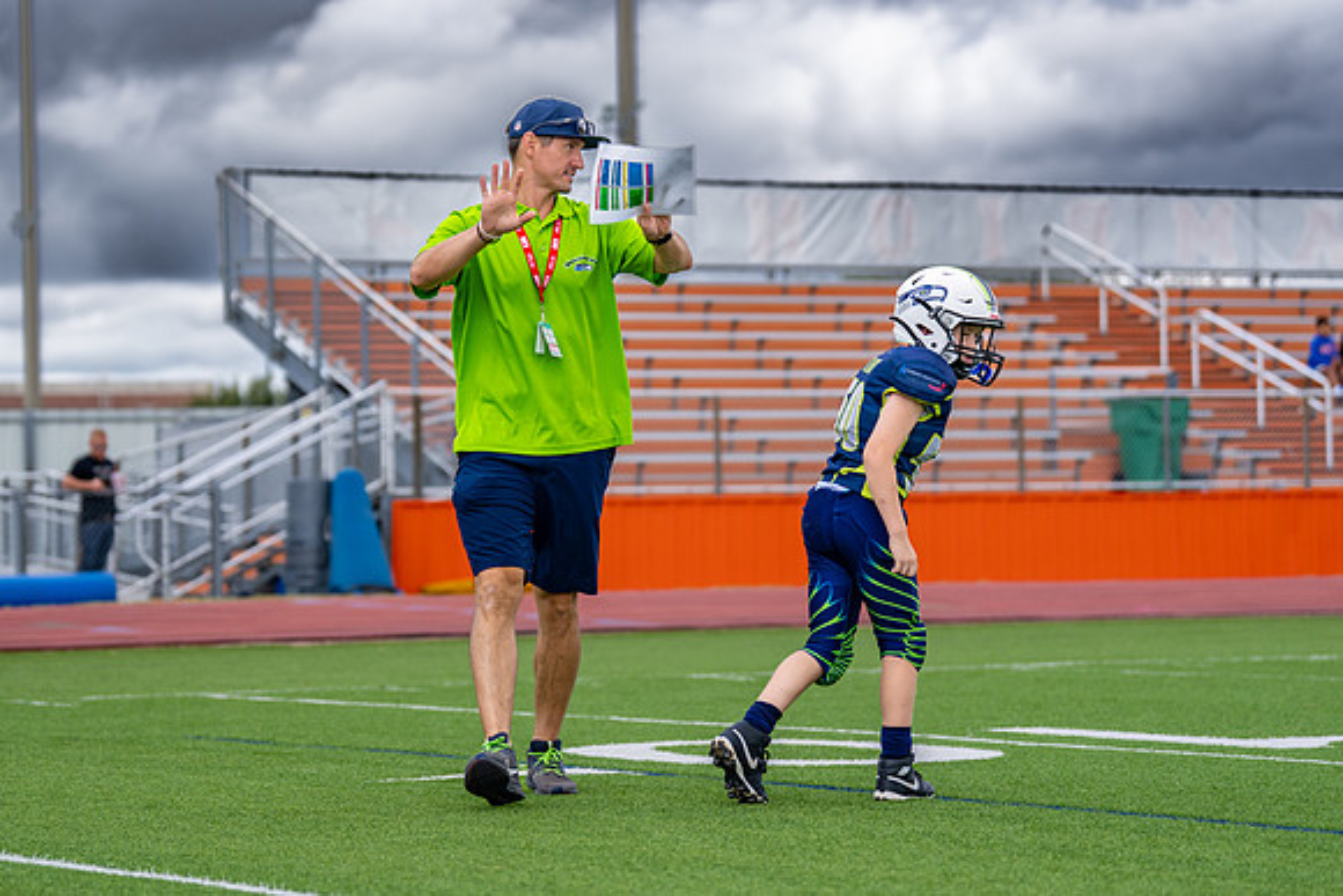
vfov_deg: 12.0
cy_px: 403
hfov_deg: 17.9
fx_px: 4268
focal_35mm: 114
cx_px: 559
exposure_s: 1/2500
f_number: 2.8
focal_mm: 95
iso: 320
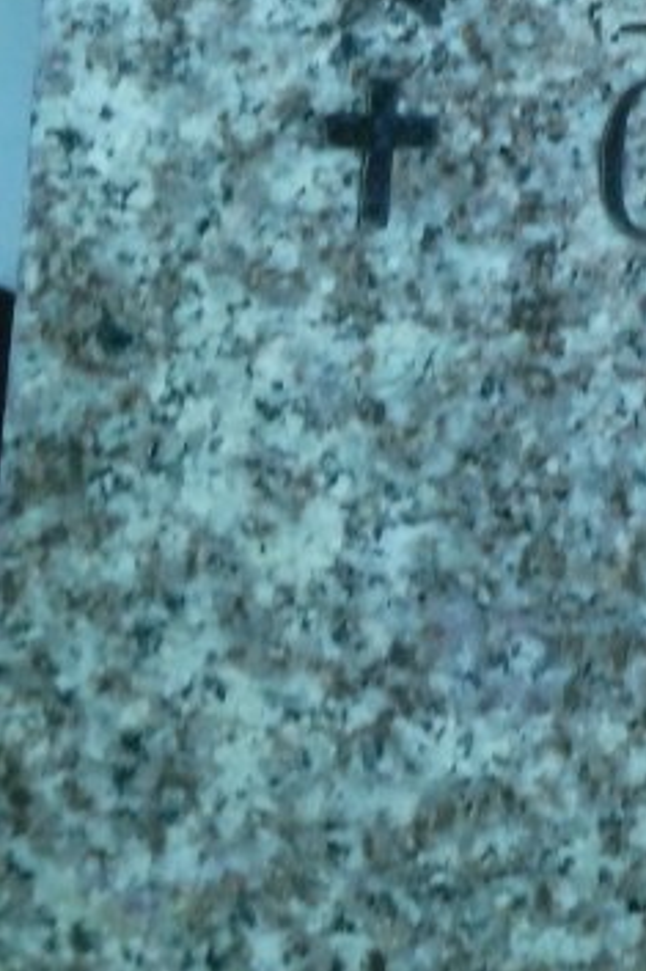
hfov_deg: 3.5
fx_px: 10399
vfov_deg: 5.3
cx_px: 1361
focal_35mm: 386
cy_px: 113
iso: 400
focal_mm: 21
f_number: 4.4
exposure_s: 1/100
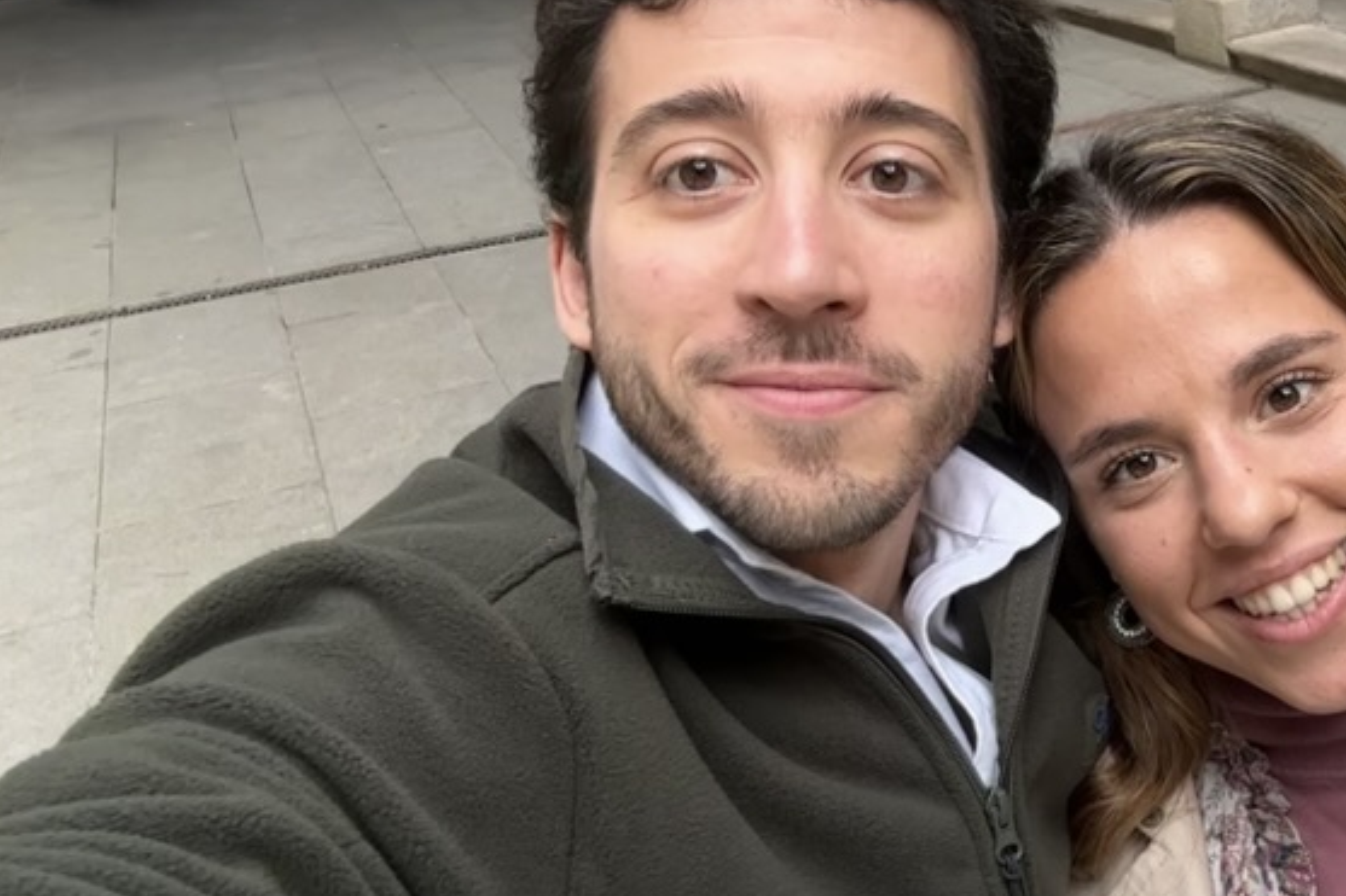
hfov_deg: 41.5
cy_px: 391
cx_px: 1172
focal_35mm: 44
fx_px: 1645
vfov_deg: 30.5
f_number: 1.9
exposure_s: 1/143
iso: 20
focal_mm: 2.69
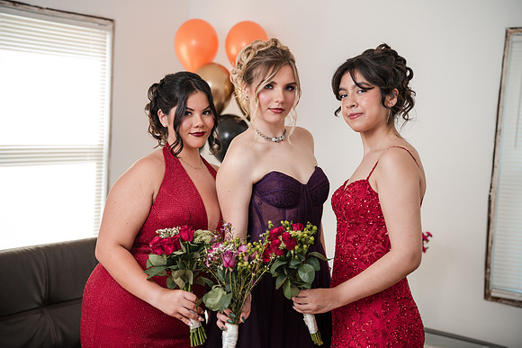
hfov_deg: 32.9
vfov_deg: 22.3
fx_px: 885
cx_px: 261
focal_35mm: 61
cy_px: 174
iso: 1000
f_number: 3.2
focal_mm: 61
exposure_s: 1/250
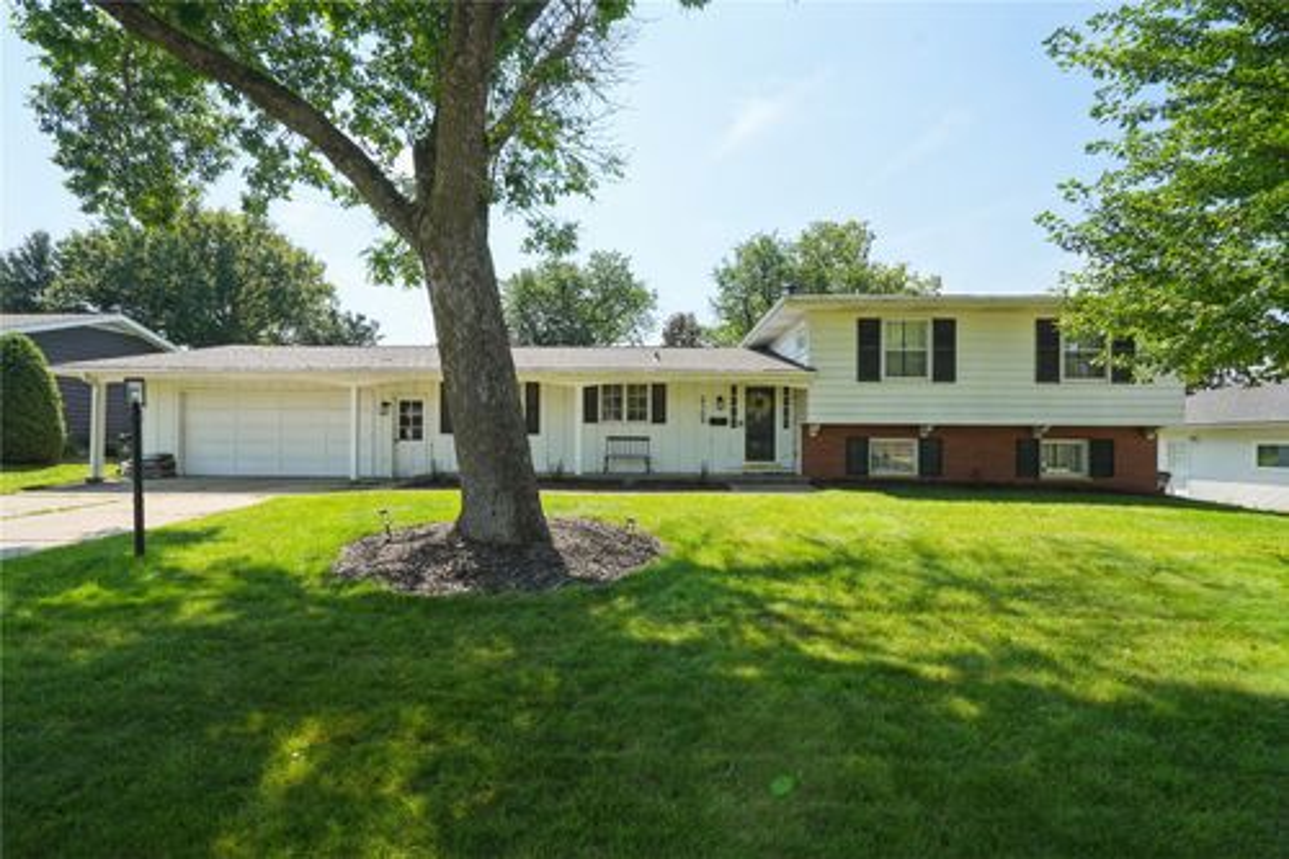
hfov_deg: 96.8
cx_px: 644
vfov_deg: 73.7
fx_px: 573
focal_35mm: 16
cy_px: 430
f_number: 10
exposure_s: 1/400
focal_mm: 16
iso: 400
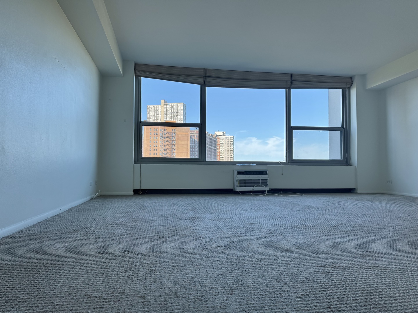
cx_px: 209
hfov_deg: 71.6
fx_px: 290
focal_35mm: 24
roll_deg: -0.2
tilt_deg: +1.7
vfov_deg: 56.8
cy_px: 156
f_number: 1.78
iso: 80
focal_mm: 6.76
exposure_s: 1/360
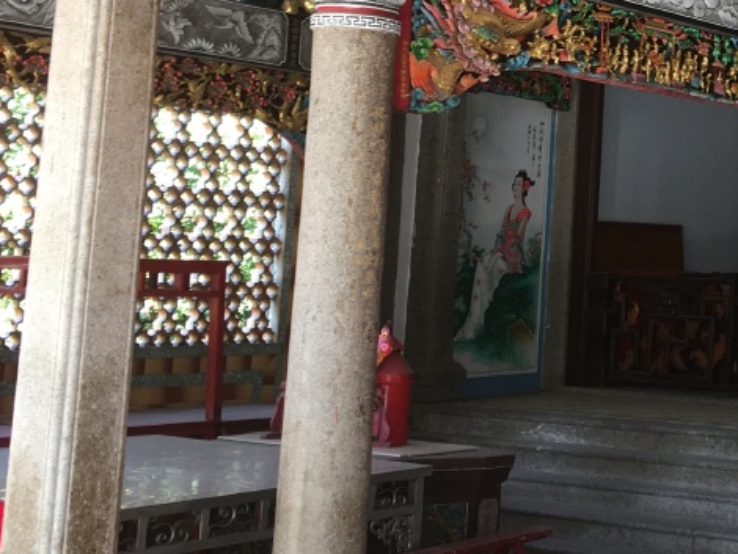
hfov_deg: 24.1
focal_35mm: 74
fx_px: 1578
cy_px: 97
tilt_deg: +7.3
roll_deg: -1.8
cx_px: 862
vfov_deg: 19.7
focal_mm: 4.15
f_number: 2.2
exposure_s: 1/50
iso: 32
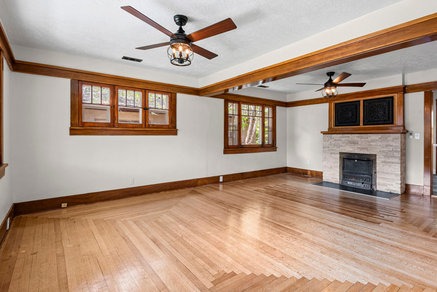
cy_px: 145
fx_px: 219
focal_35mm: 18
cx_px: 233
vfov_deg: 67.4
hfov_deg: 89.9
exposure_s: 1
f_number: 9
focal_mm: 16
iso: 100
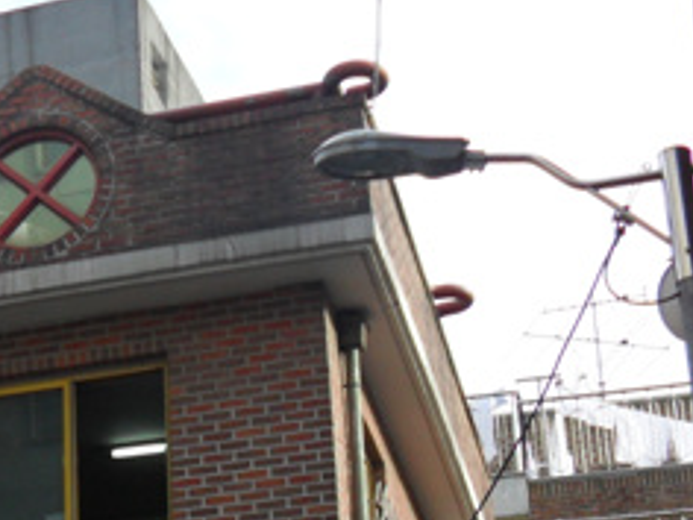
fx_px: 1982
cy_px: 561
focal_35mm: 99
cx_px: -251
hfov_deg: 18.3
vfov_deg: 14.6
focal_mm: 6.3
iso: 80
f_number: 3
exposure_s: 1/500
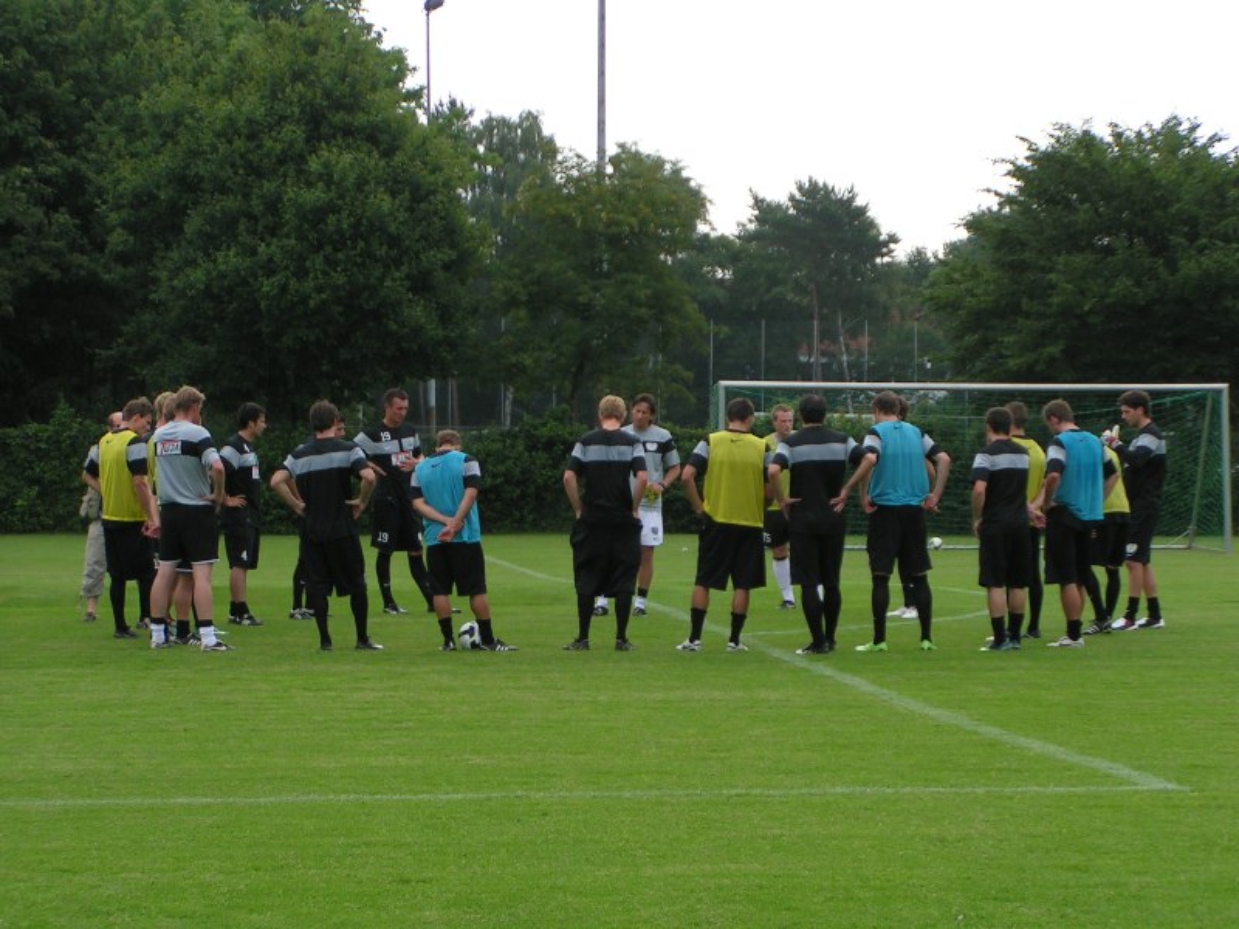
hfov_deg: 18.9
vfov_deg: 14.2
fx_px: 3722
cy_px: 464
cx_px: 620
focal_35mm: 104
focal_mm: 15.9
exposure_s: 1/250
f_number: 3.5
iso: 50
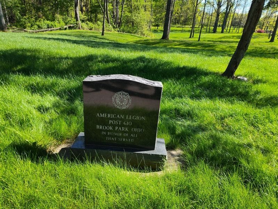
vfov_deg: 58.9
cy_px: 104
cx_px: 139
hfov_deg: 73.9
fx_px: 185
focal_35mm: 23
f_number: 1.8
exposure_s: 1/417
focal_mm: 5.56
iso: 100
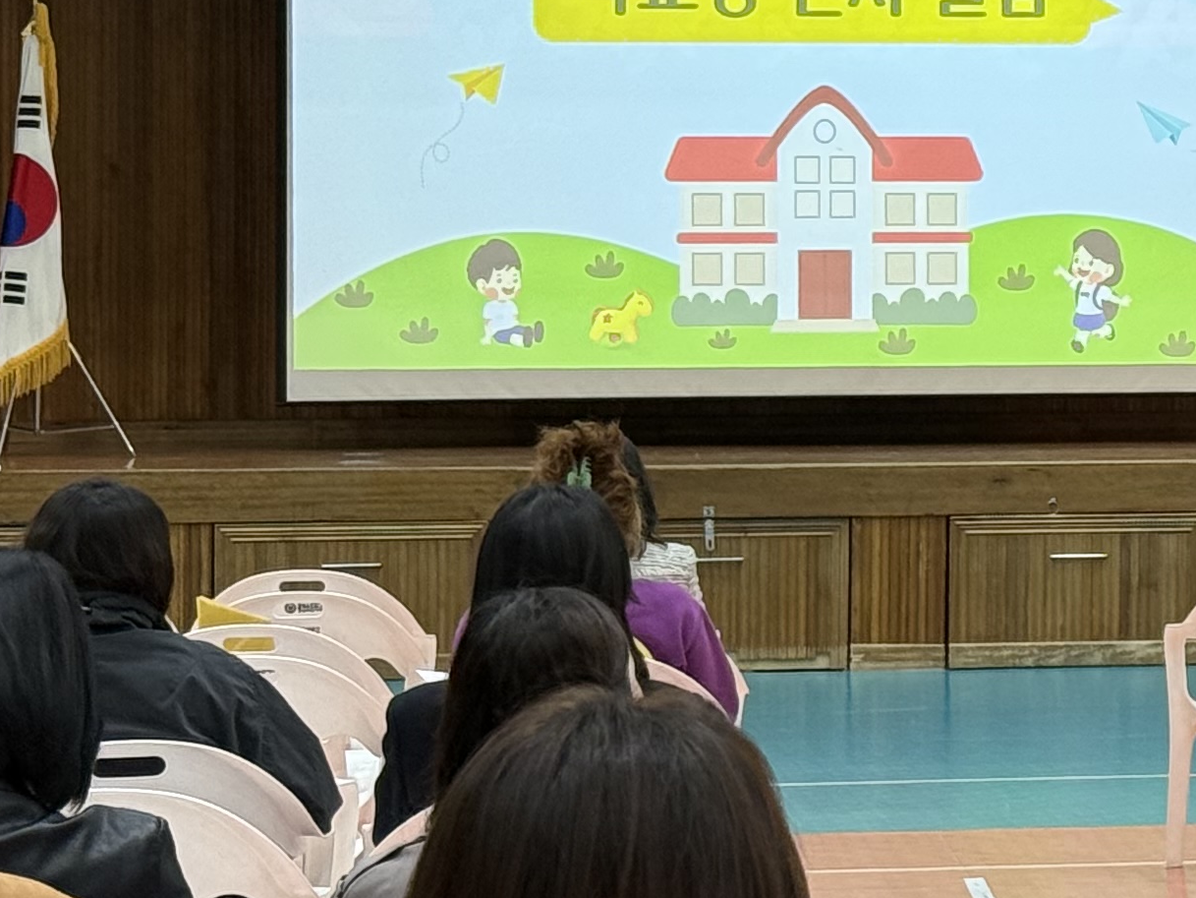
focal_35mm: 159
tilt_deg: +1.7
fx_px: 5494
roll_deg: +0.3
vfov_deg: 9.3
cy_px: 106
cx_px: 1536
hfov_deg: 12.1
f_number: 1.78
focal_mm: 6.76
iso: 125
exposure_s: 1/120
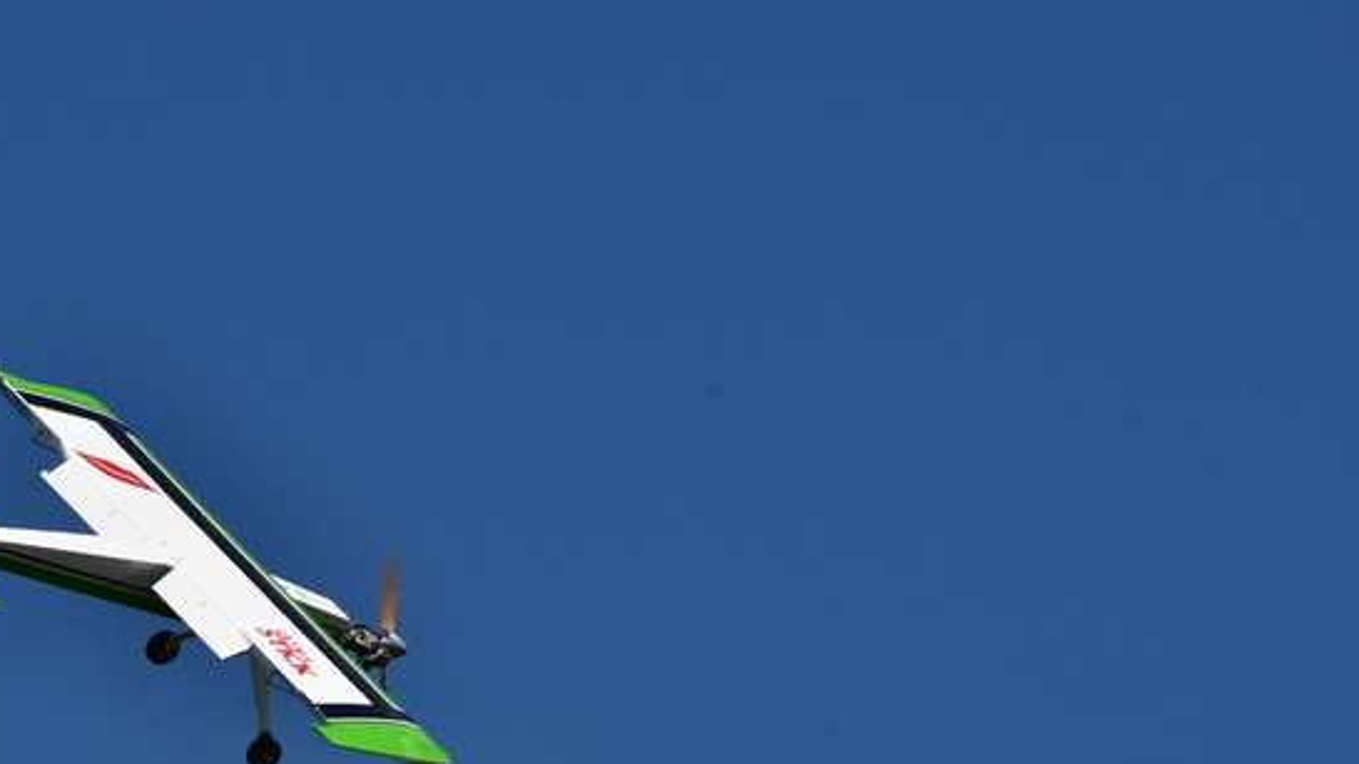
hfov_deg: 1.9
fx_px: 41004
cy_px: 556
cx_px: 436
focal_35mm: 1138
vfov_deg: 1.1
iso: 800
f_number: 13
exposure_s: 1/2500
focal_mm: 500
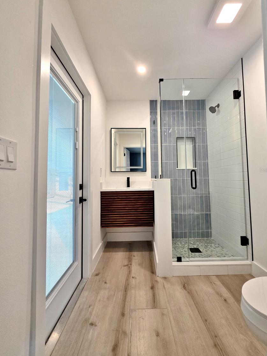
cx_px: 138
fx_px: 144
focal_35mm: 14
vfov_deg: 102.0
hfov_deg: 85.7
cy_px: 170
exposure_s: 1/120
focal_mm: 2.2
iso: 100
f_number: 1.9
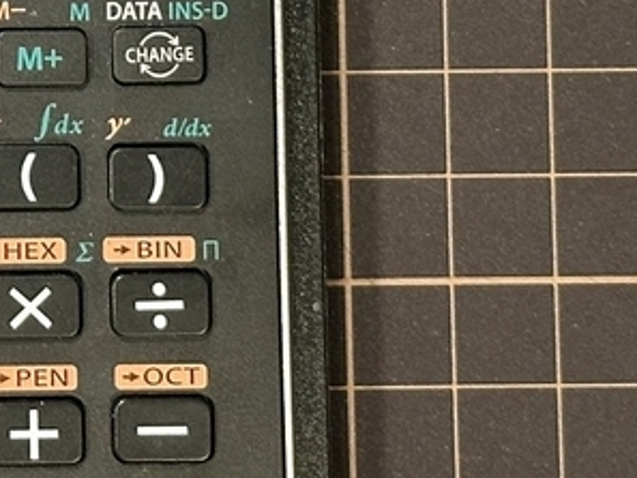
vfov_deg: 7.5
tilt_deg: -83.6
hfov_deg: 10.0
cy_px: -221
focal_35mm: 194
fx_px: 3571
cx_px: -116
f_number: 1.78
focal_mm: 6.86
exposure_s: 1/60
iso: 250
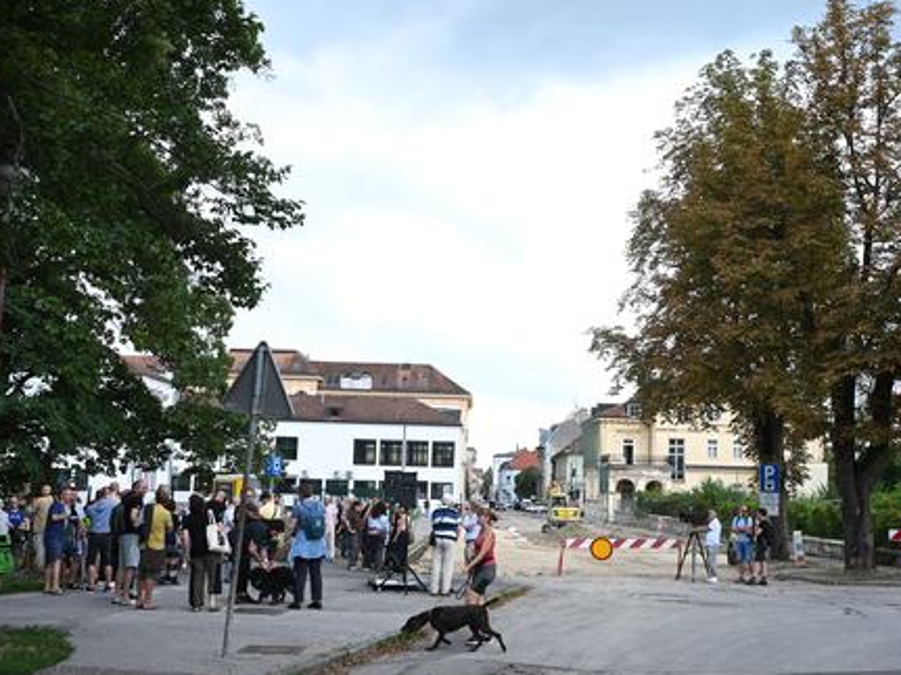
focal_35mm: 39
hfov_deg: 47.7
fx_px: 1015
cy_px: 344
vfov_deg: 36.8
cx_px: 512
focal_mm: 35
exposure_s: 1/500
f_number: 4
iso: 500
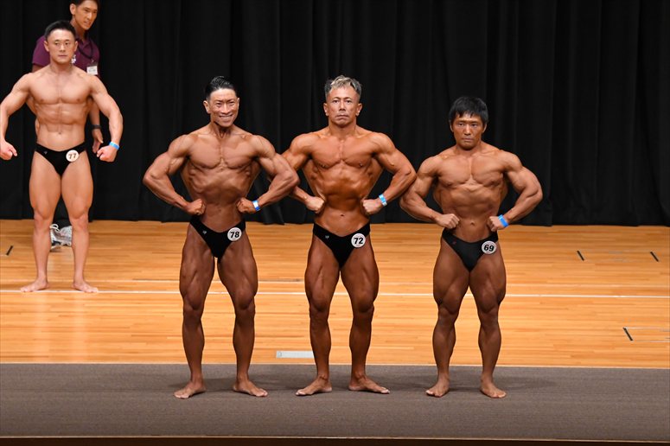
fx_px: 3758
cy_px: 223
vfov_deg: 6.8
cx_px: 335
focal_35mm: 202
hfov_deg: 10.2
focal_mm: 135
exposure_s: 1/400
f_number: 5.6
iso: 4000
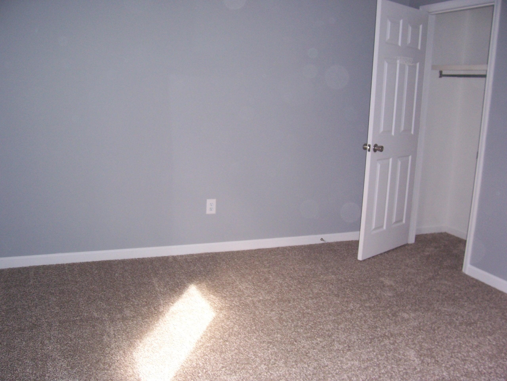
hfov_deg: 54.0
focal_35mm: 34
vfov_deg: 41.8
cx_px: 254
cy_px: 190
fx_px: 498
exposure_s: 1/60
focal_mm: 5.6
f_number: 2.7
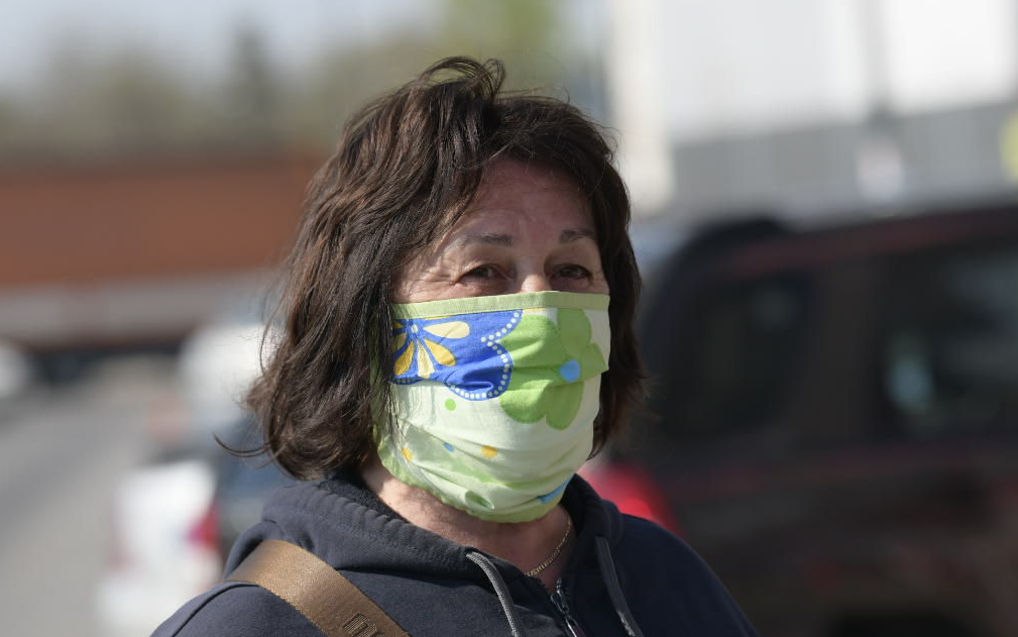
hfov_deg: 9.2
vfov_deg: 5.7
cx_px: 507
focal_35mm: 229
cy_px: 285
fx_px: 6354
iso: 500
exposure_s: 1/3200
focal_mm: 140
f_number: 4.5
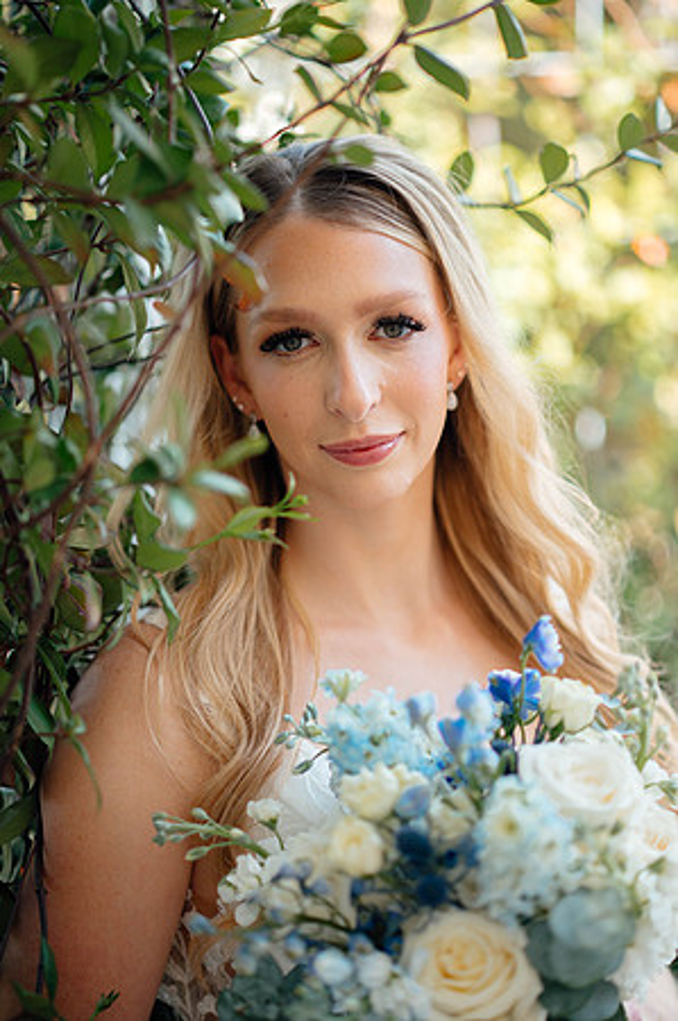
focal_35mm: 85
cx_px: 339
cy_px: 510
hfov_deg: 16.0
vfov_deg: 23.9
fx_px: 2407
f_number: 1.8
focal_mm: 85
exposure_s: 1/2000
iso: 200
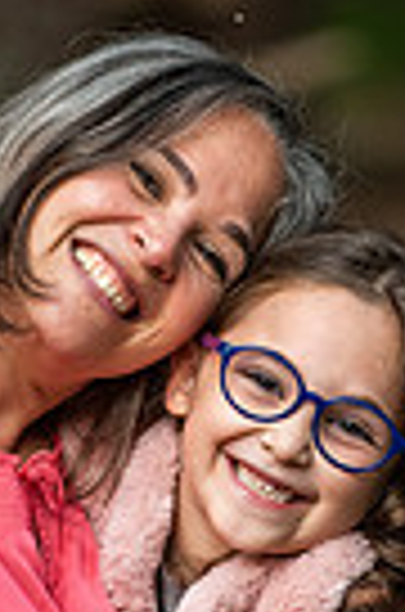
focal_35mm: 663
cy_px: 428
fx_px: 11245
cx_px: 302
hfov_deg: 2.1
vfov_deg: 3.1
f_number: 3.2
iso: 1250
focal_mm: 200
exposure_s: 1/320
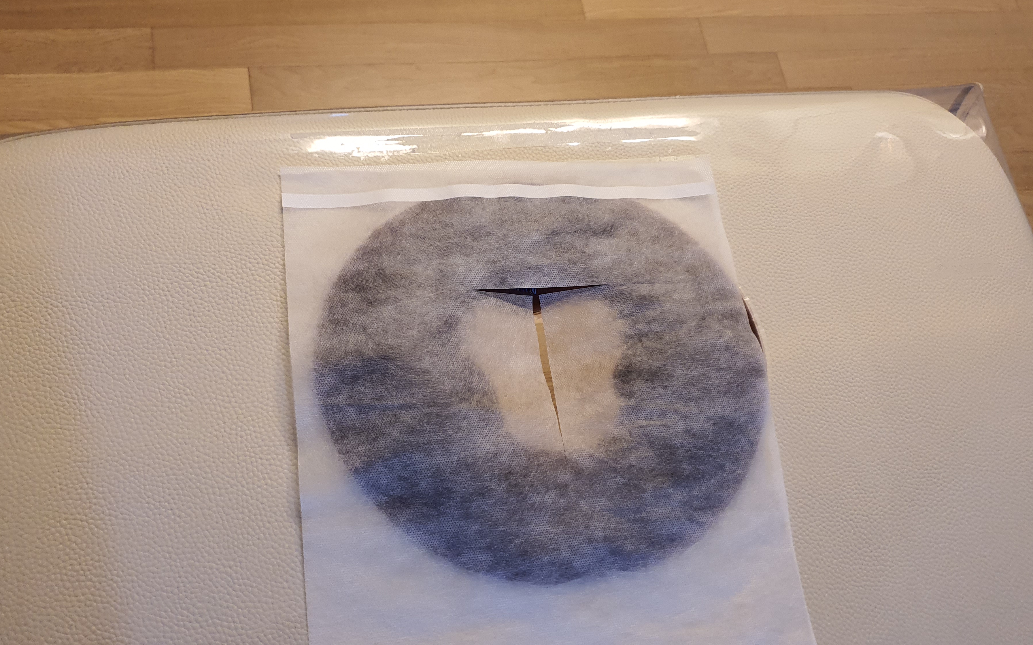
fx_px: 873
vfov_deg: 40.6
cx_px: 525
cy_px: 298
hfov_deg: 61.2
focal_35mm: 31
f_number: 1.5
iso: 200
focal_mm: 4.3
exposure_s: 1/60
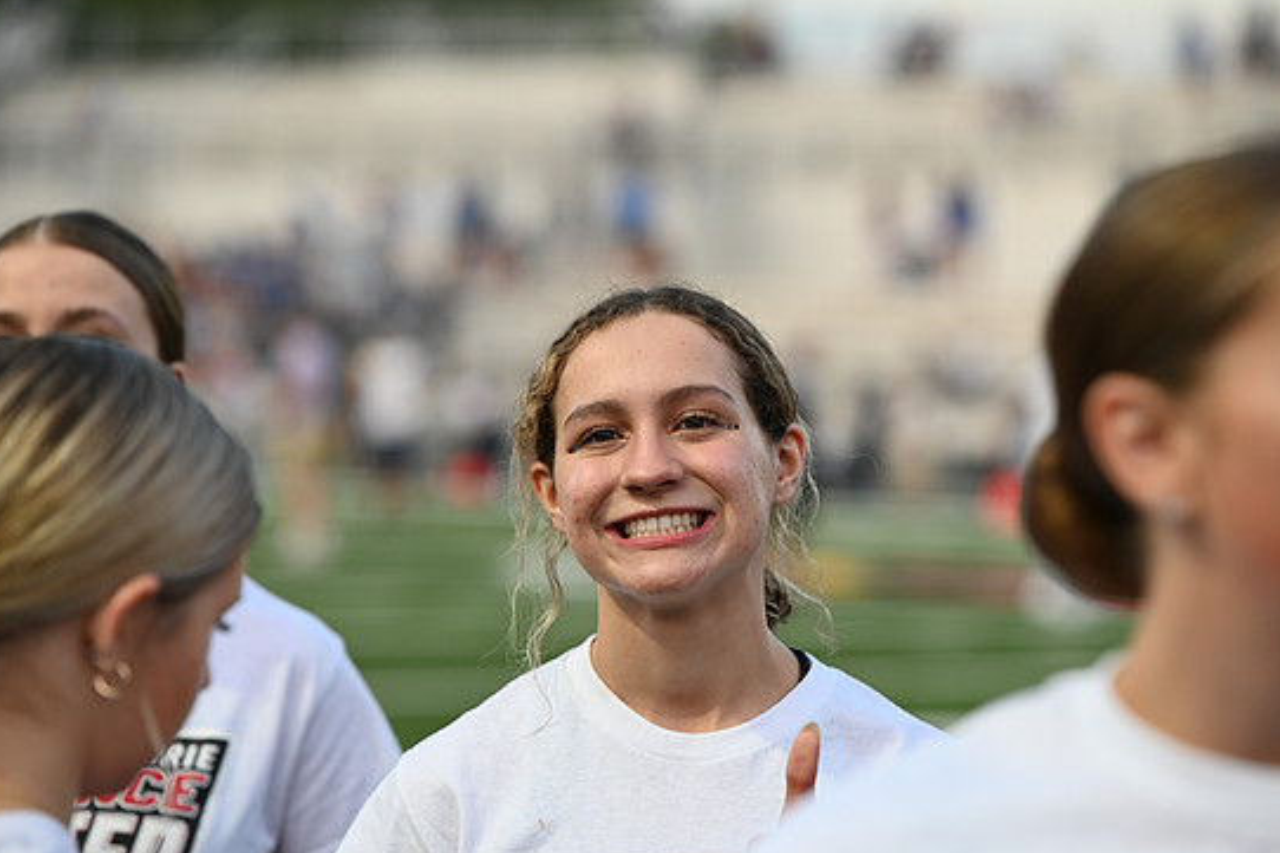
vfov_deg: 6.4
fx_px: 7606
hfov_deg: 9.6
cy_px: 447
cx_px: 671
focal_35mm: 214
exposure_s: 1/320
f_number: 5
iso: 800
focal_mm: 200
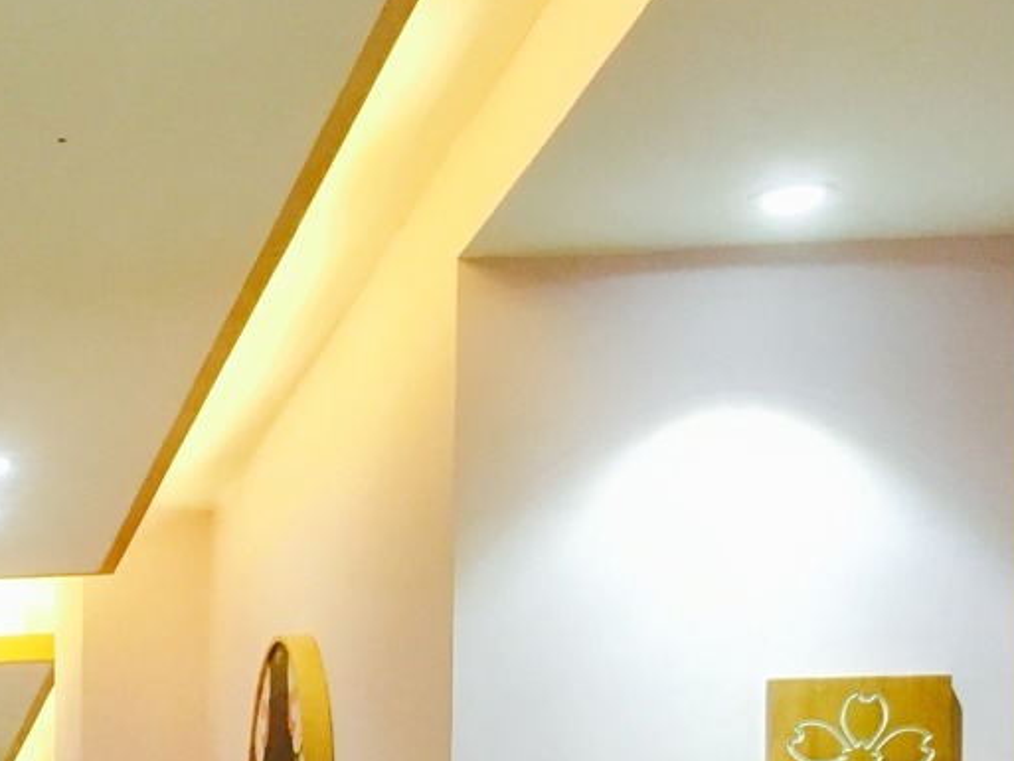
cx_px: -582
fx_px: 2754
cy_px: 1110
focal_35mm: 94
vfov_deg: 14.7
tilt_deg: +2.3
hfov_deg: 18.2
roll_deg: -0.5
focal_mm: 4.15
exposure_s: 1/33
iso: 125
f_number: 2.2
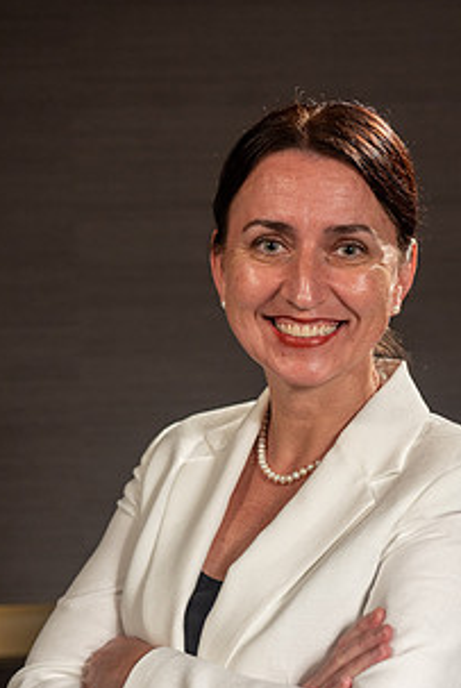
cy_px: 395
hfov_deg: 15.4
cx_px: 294
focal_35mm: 89
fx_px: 1704
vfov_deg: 22.8
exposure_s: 1/125
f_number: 4
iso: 800
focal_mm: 60
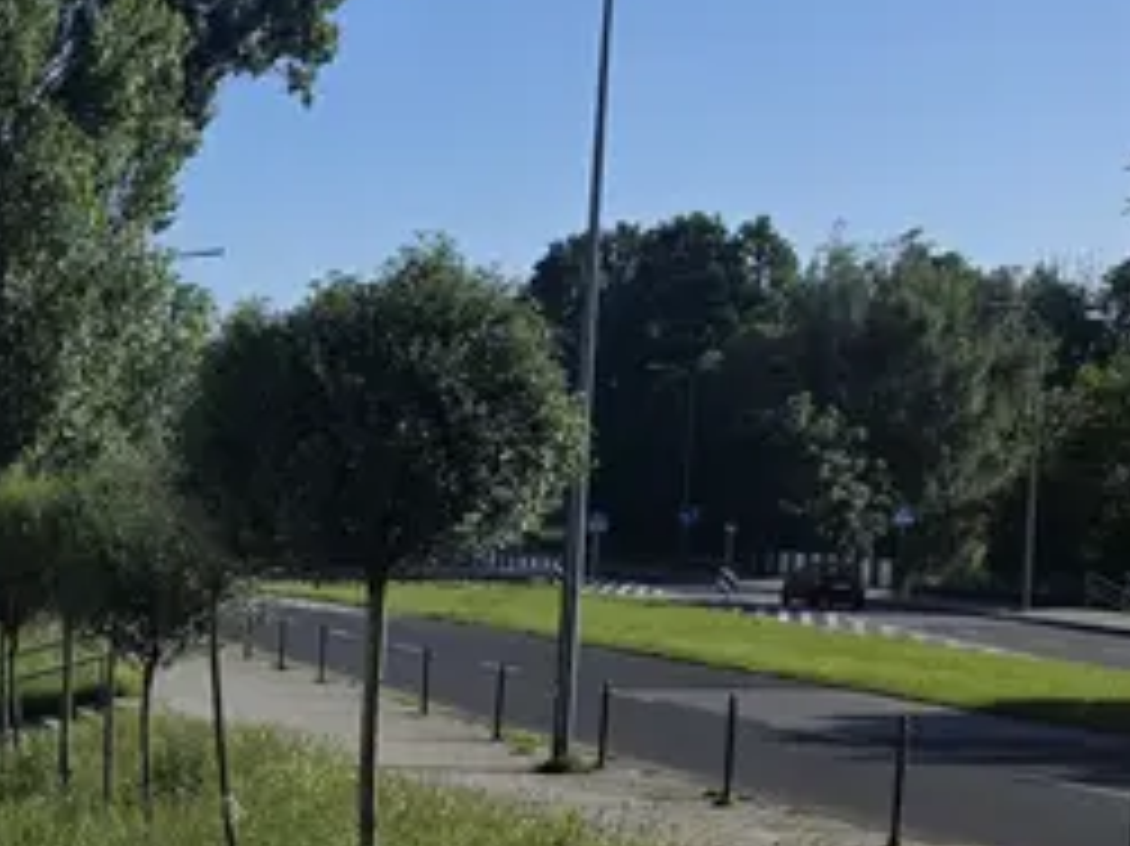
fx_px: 2153
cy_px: 742
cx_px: -410
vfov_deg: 21.8
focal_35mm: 66
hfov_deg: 24.8
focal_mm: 6.3
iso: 80
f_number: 1.7
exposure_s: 1/6809
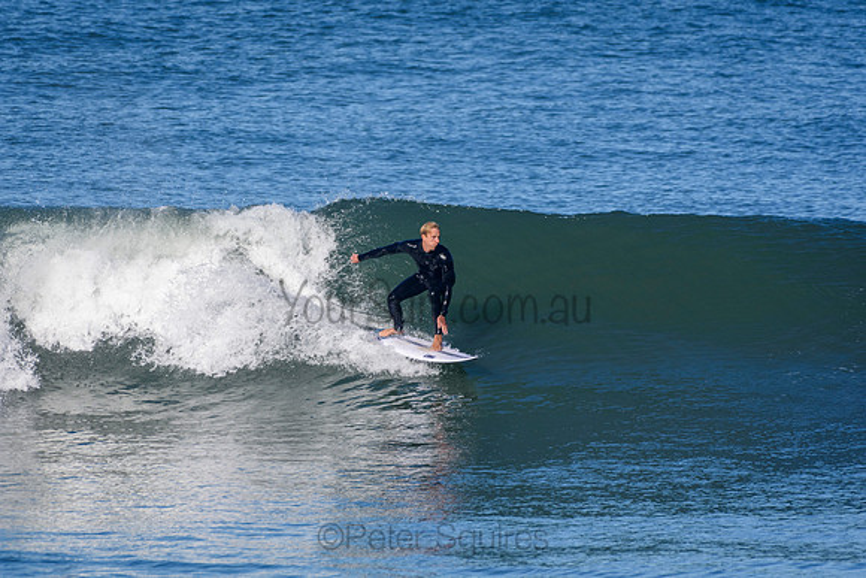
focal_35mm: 750
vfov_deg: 1.8
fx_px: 18045
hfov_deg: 2.7
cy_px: 289
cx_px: 433
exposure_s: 1/2000
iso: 320
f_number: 5.6
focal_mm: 500
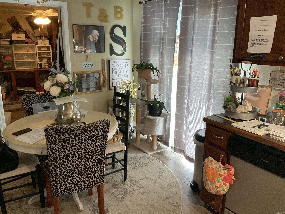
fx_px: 239
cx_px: 142
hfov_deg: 61.7
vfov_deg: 48.2
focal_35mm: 29
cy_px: 107
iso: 200
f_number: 1.8
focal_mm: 3
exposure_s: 1/60
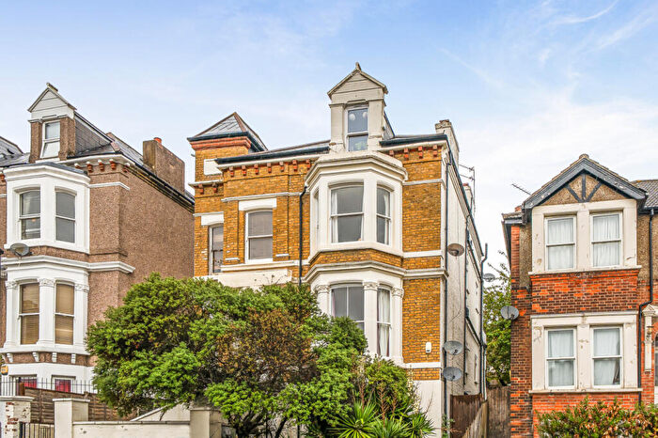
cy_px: 219
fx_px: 512
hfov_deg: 65.5
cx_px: 329
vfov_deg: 46.4
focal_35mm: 28
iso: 400
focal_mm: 19
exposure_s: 1/160
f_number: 8
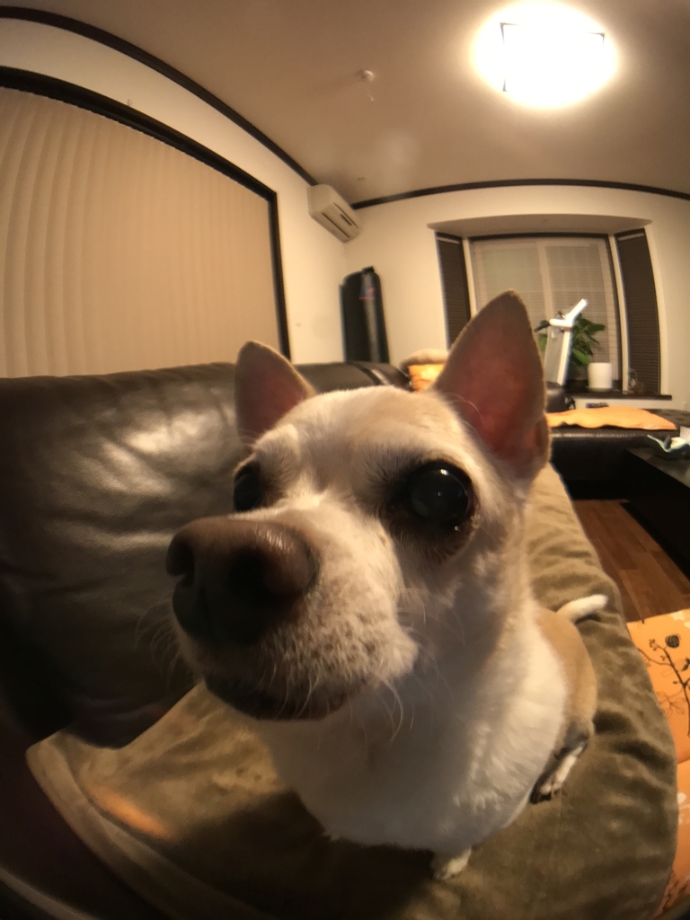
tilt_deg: -10.8
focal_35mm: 28
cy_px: 460
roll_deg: +5.4
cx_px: 345
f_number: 1.8
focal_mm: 3.99
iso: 160
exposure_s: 1/30
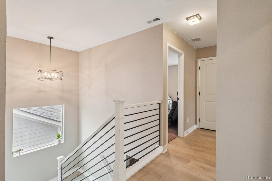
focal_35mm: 16
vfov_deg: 72.0
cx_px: 136
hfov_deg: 95.0
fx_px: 125
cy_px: 90
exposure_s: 1/10
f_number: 9.5
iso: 400
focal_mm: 11
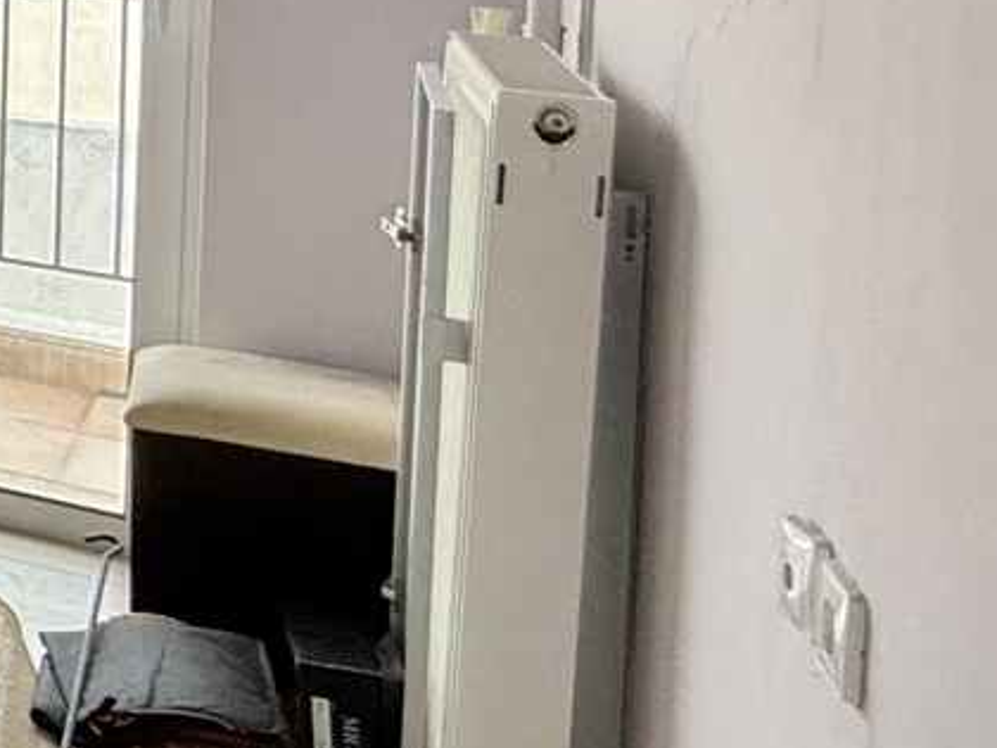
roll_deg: -0.7
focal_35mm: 64
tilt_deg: -2.5
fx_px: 1843
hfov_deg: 19.0
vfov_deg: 21.1
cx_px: -978
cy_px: -185
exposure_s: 1/99
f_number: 2.2
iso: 125
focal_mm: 2.22
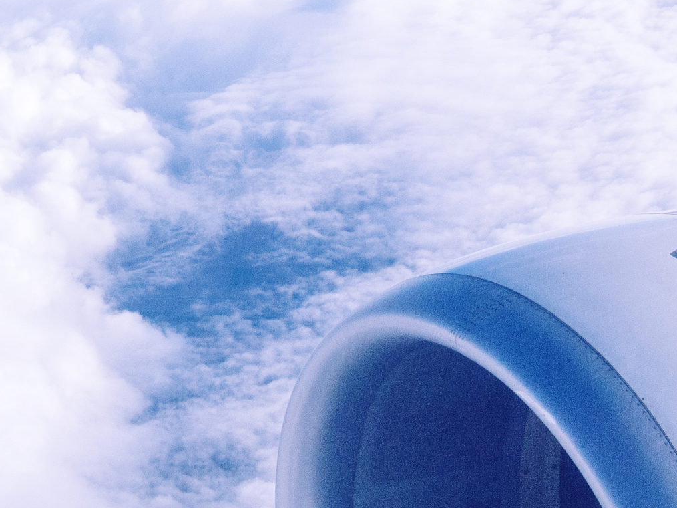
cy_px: 70
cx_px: 48
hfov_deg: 19.1
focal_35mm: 101
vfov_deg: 14.5
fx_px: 1975
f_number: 10
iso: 200
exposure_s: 1/500
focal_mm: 20
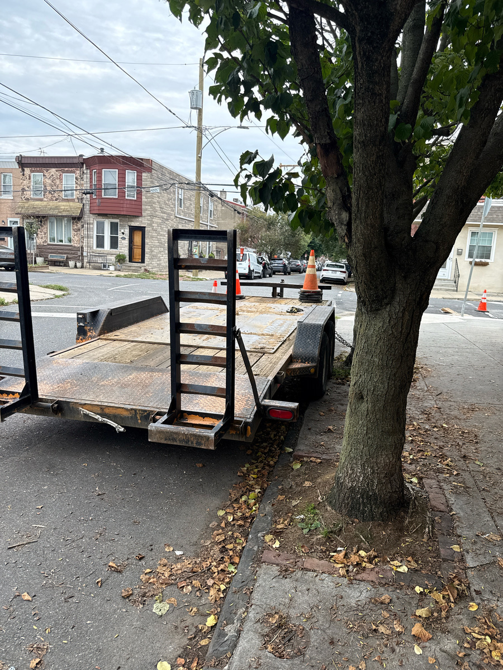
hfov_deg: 56.8
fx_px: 465
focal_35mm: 24
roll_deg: -3.0
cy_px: 335
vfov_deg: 71.6
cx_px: 252
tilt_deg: -8.0
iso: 100
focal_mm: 6.76
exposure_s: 1/353
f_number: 1.78
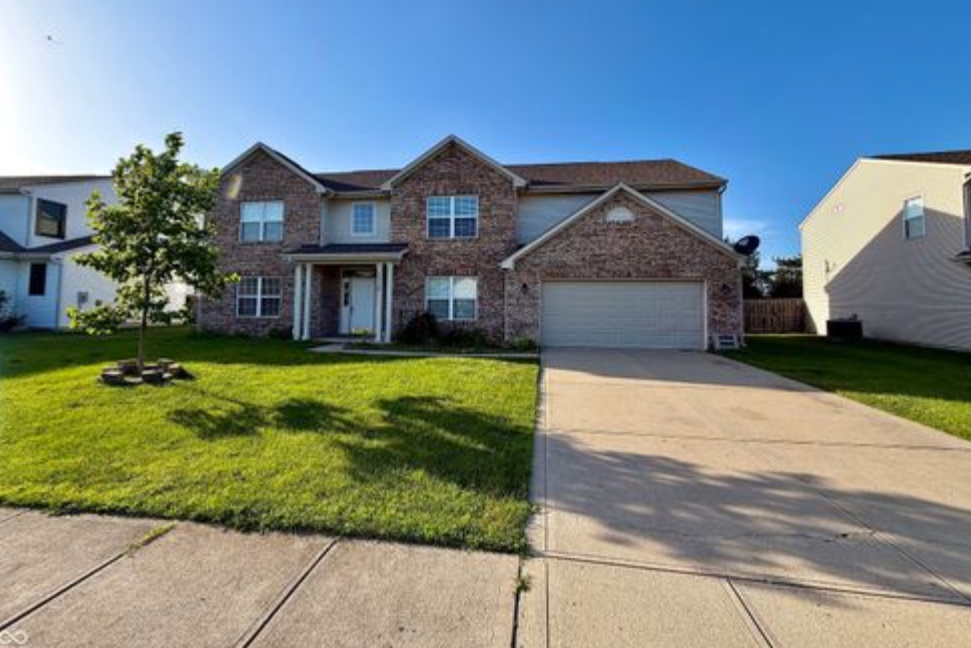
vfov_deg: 77.1
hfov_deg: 100.4
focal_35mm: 15
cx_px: 484
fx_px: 405
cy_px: 285
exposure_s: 1/770
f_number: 2.2
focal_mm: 2.22
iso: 32
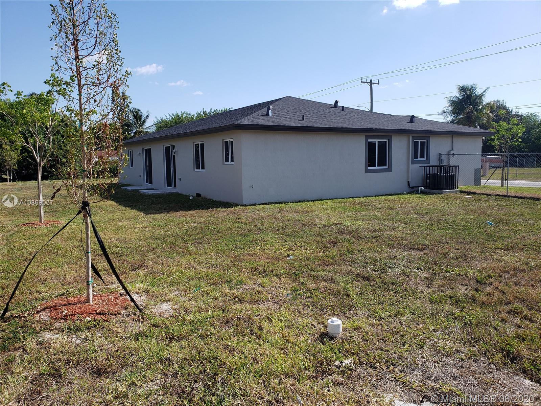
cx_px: 270
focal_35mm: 26
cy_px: 203
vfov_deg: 53.1
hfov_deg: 67.3
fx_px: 406
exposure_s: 1/1423
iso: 50
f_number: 2.4
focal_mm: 4.3
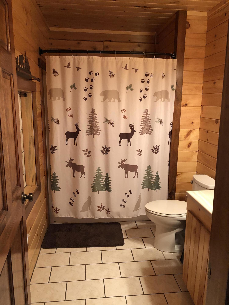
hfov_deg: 49.7
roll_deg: -0.5
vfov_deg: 63.4
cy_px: 152
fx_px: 247
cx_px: 114
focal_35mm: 28
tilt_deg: -10.9
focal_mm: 4
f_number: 1.8
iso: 100
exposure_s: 1/11
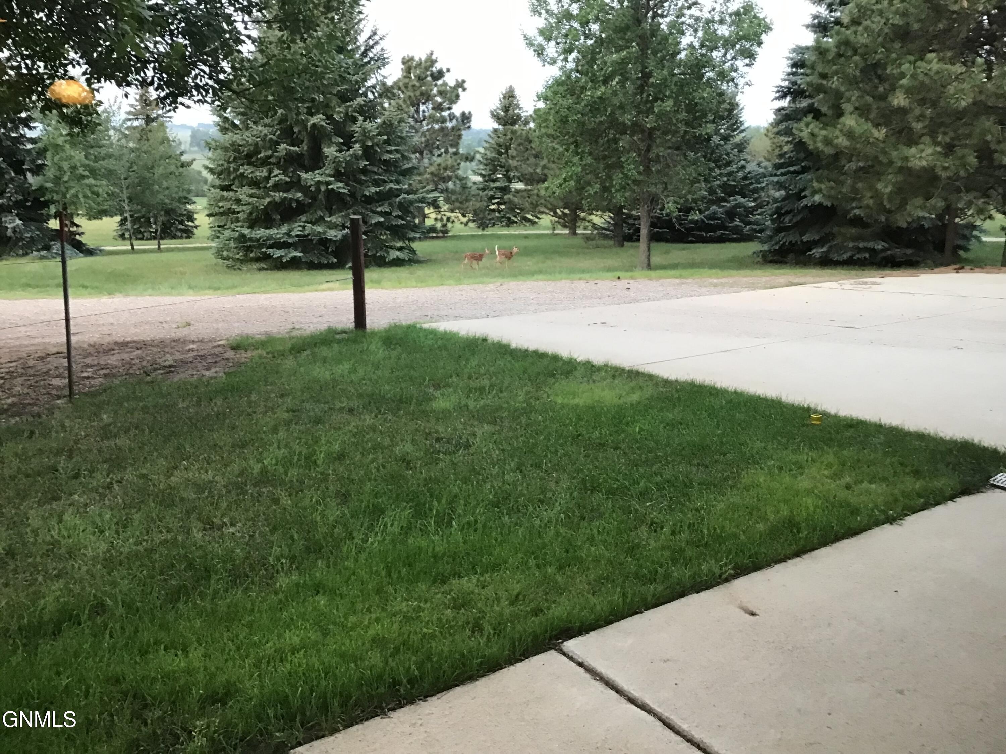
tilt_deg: -13.4
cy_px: 377
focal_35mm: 31
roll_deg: -0.1
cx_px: 503
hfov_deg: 58.4
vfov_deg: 45.4
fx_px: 901
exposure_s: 1/30
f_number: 2.4
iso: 100
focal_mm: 3.3
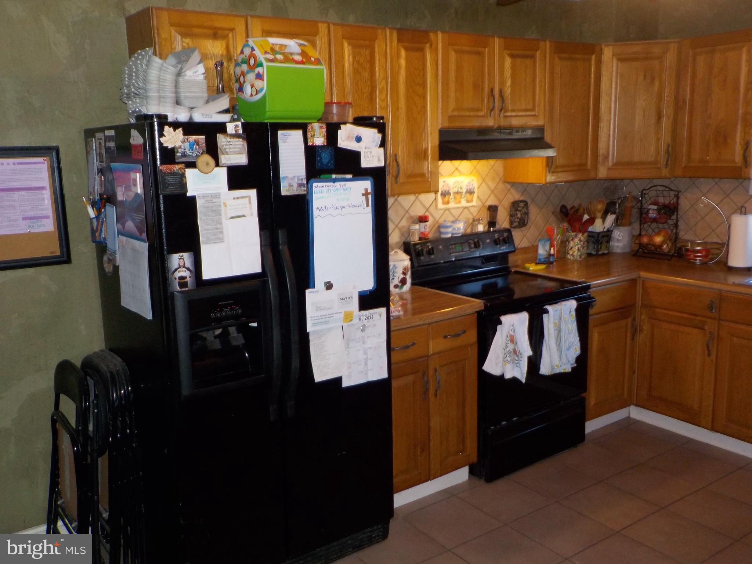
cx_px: 376
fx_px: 652
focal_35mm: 30
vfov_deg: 46.8
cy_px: 282
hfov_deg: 60.0
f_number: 3.3
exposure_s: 1/30
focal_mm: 4.1
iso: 200
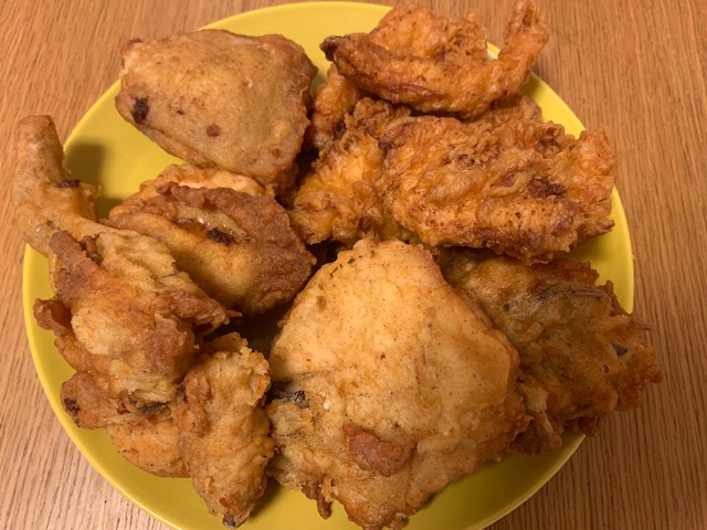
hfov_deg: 67.3
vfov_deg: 53.1
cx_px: 354
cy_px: 265
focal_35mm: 26
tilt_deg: -69.1
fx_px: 531
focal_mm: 4.25
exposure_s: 1/50
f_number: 1.8
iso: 250
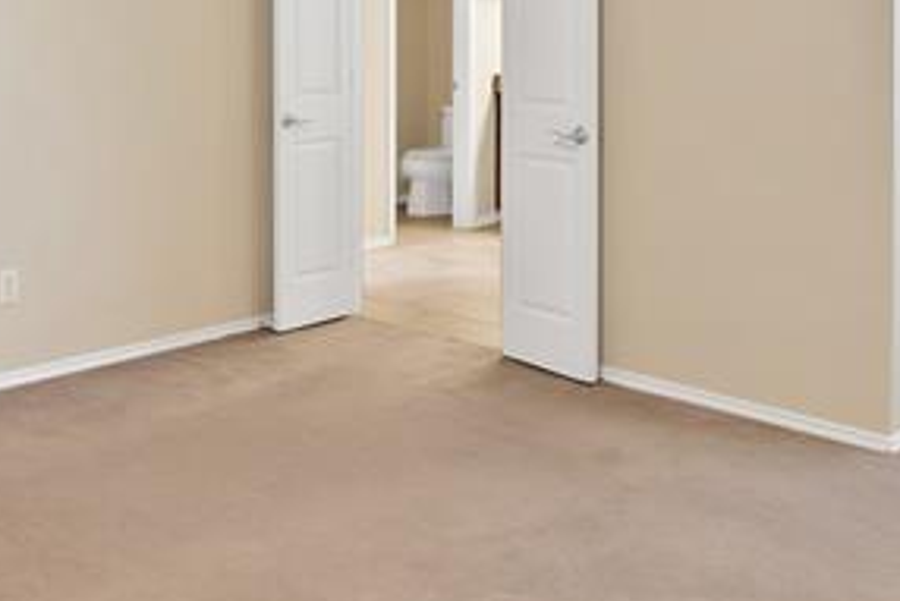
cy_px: 65
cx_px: 302
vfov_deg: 29.9
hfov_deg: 44.8
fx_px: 1075
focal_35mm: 43
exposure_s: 1/3
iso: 640
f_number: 9
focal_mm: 12
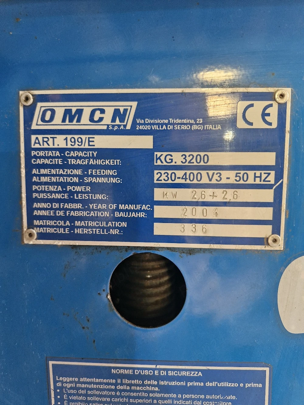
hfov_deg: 58.9
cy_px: 202
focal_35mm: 23
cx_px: 152
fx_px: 269
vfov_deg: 73.9
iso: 160
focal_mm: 5.54
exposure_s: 1/100
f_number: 1.8
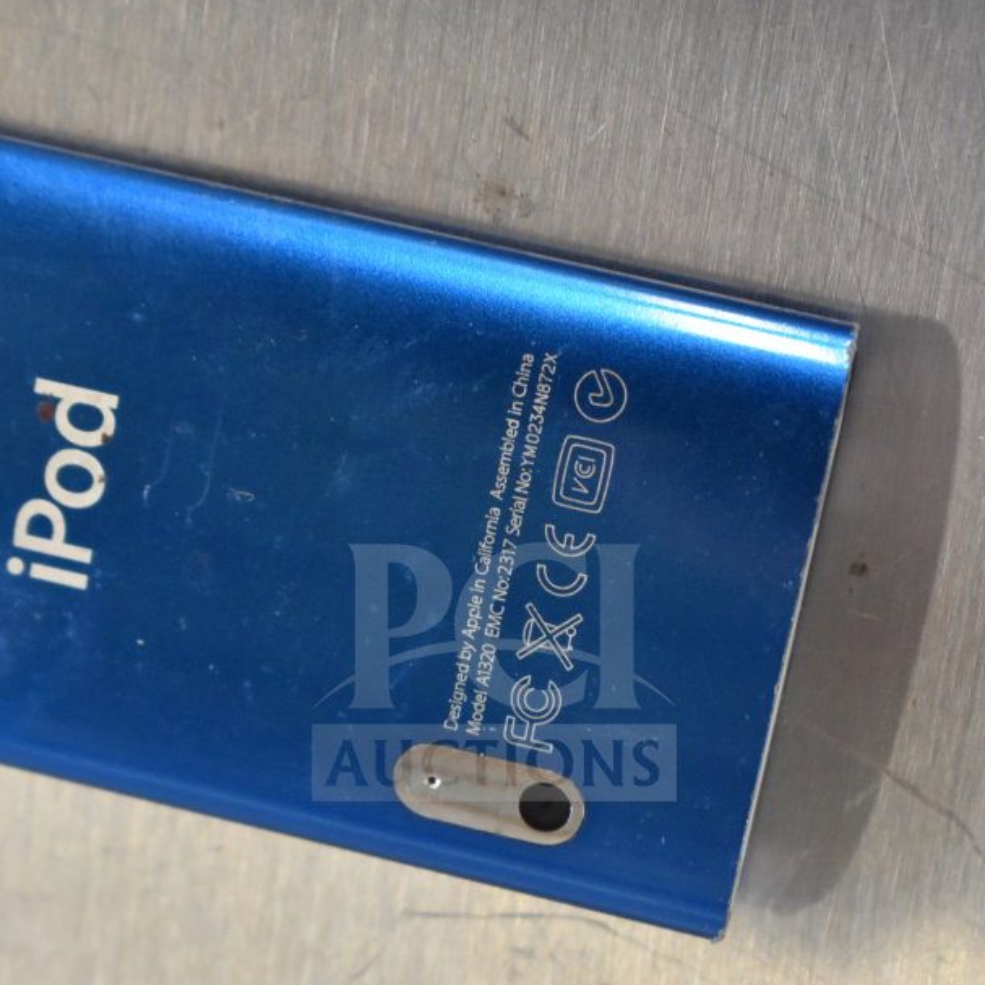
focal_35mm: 106
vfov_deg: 16.4
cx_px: 493
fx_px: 3401
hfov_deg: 16.5
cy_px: 673
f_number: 5.6
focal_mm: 55
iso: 4000
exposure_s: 1/100
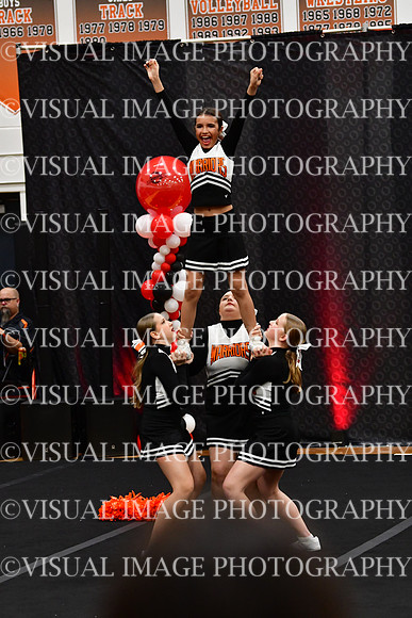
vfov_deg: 11.2
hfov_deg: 7.5
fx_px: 3139
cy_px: 309
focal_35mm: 183
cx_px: 206
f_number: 3.5
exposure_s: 1/500
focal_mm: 122
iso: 4000
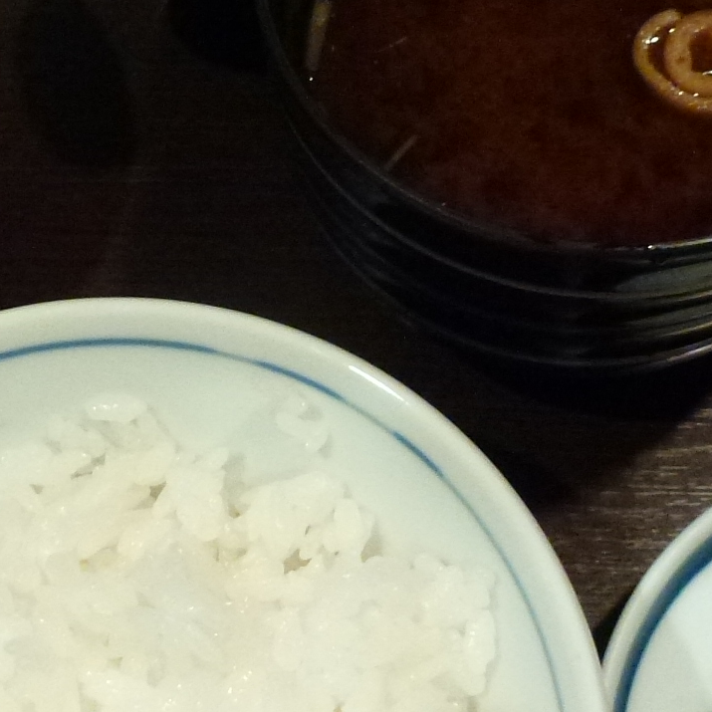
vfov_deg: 22.7
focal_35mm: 76
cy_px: 404
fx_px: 1769
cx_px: 252
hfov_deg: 22.7
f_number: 3.3
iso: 400
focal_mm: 4.3
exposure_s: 1/40
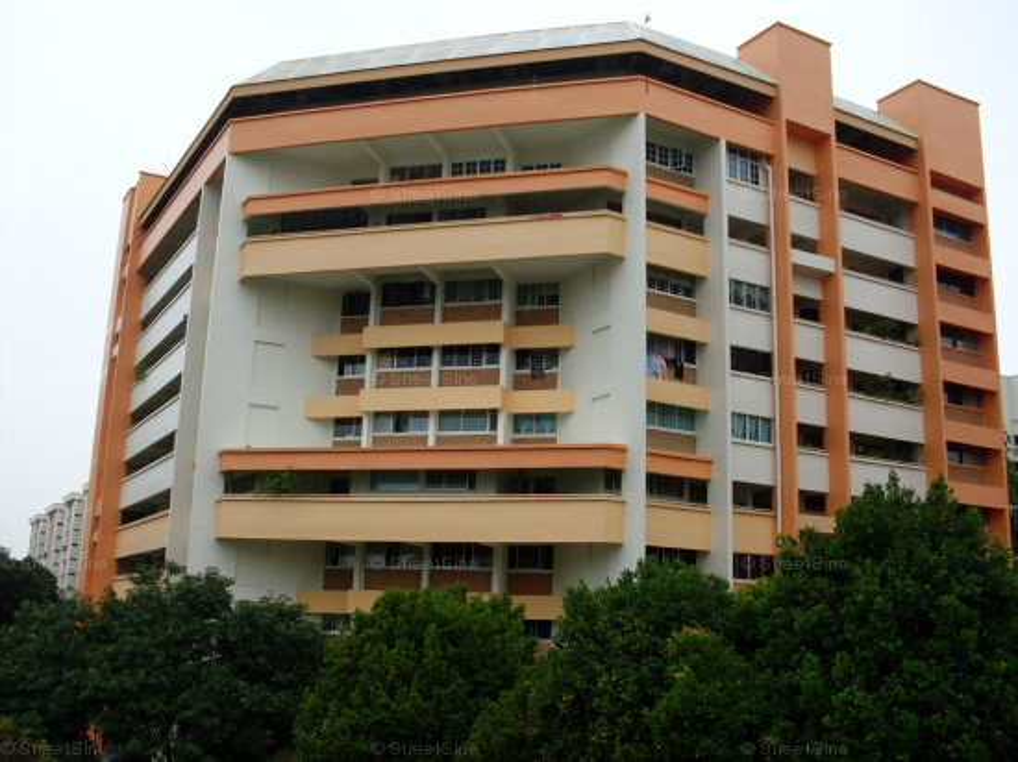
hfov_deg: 49.0
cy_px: 381
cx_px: 509
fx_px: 1117
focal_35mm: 38
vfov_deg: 37.7
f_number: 2.8
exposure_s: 1/250
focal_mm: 6.3
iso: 80
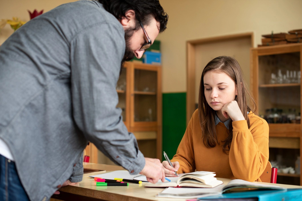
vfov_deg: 27.0
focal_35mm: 50
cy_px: 100
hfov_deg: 39.6
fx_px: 420
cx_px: 151
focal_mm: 50
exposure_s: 1/160
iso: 250
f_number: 2.8
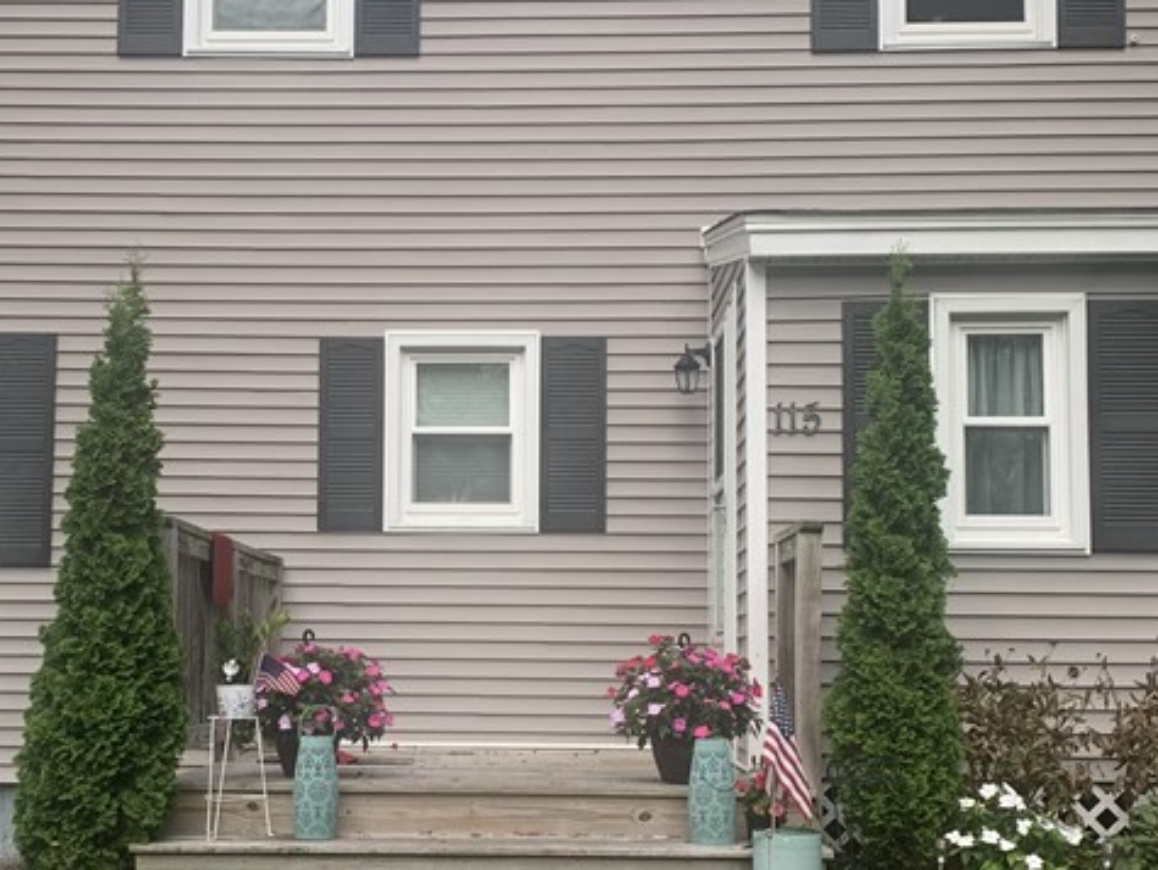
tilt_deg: +5.4
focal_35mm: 56
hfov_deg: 34.2
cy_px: 517
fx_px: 1875
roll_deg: -0.1
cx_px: 471
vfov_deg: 26.1
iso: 25
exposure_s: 1/529
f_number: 1.8
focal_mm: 4.25
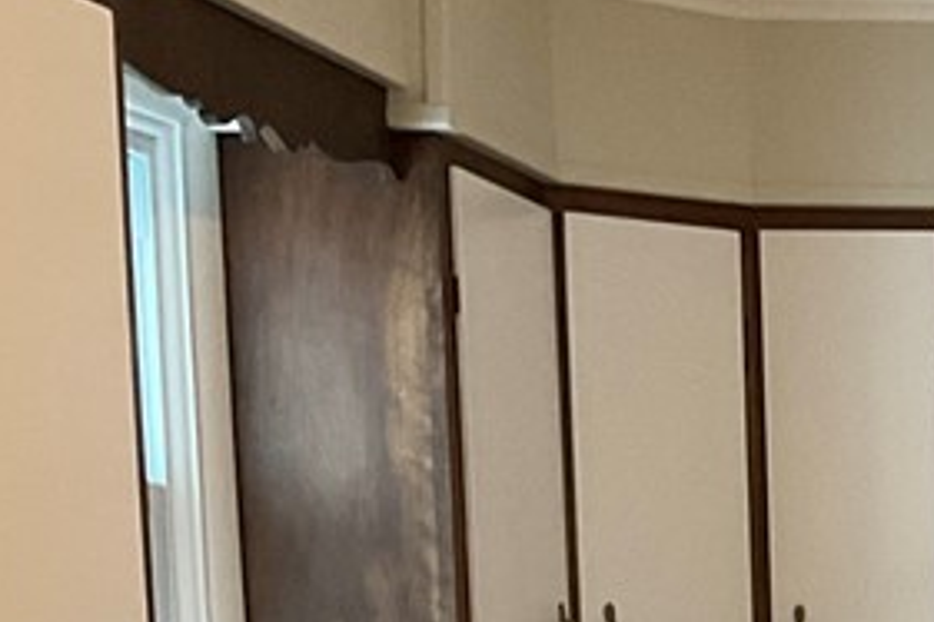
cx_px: 1293
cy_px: 1084
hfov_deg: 17.2
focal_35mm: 110
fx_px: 2852
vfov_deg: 11.6
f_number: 1.8
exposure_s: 1/60
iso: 250
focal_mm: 3
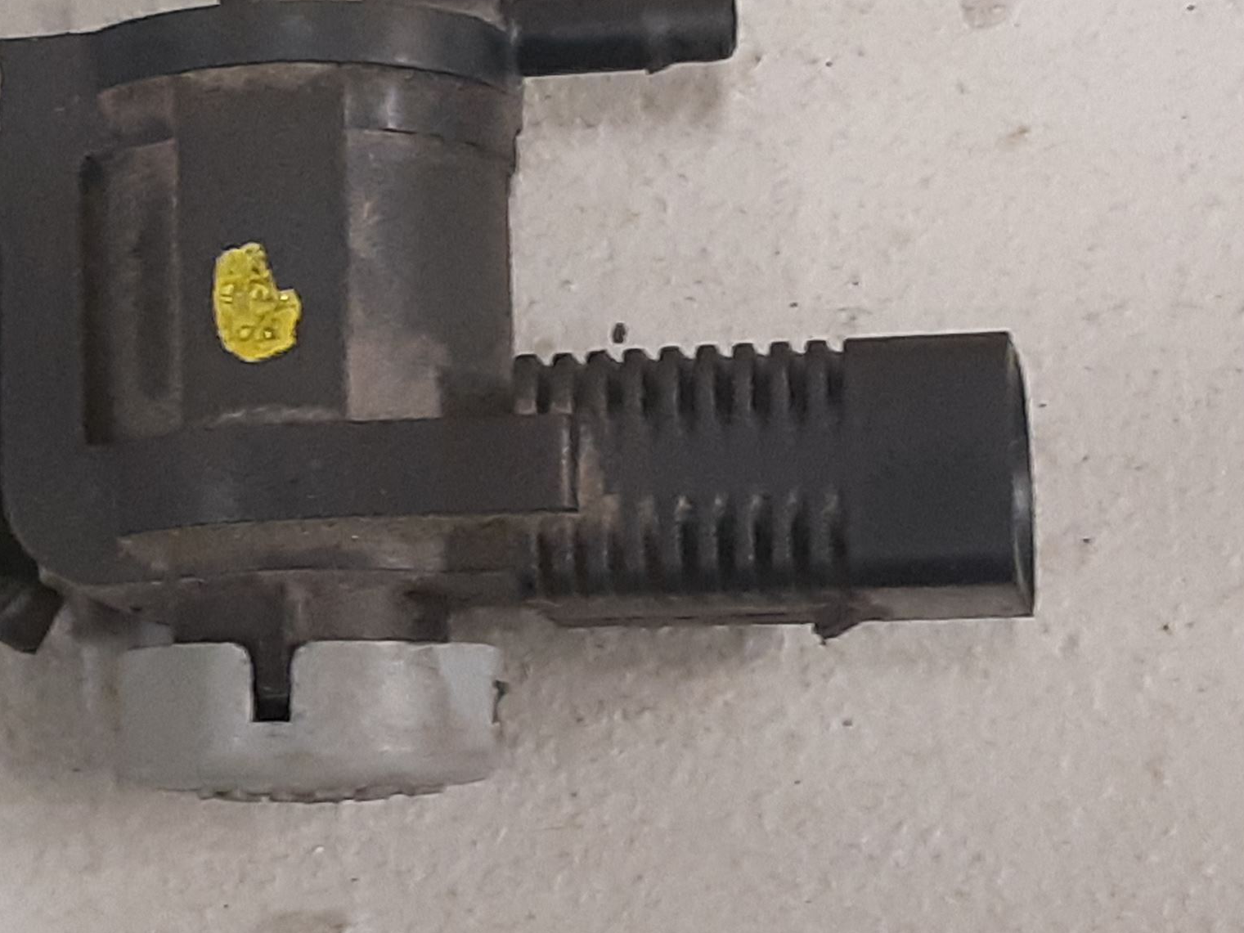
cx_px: 430
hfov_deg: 51.8
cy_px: 308
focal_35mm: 35
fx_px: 1258
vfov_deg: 40.2
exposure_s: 1/50
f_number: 1.7
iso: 250
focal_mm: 3.93
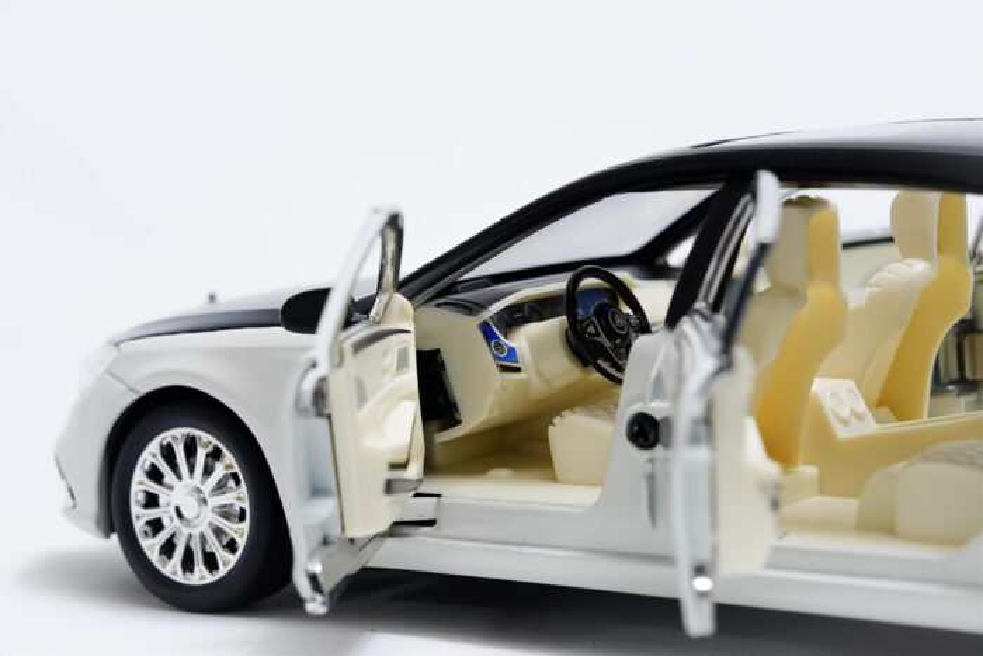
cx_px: 492
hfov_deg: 19.5
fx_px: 2867
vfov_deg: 13.0
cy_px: 328
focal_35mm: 105
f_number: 10
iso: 3200
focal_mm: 70
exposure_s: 1/125
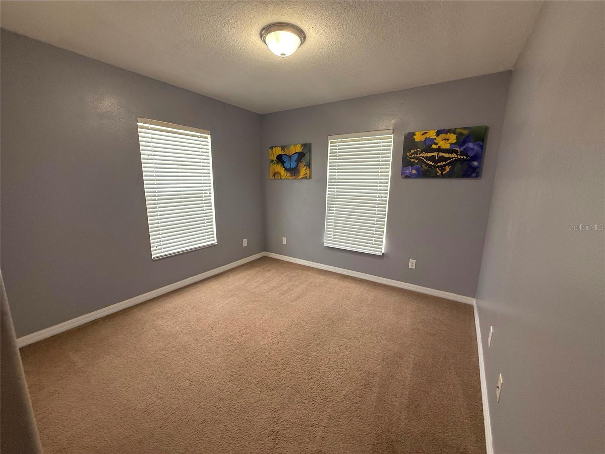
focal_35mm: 14
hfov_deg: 102.1
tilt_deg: -10.4
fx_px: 245
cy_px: 227
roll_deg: -1.6
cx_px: 302
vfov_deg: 85.7
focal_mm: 2.22
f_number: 2.2
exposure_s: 1/120
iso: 250
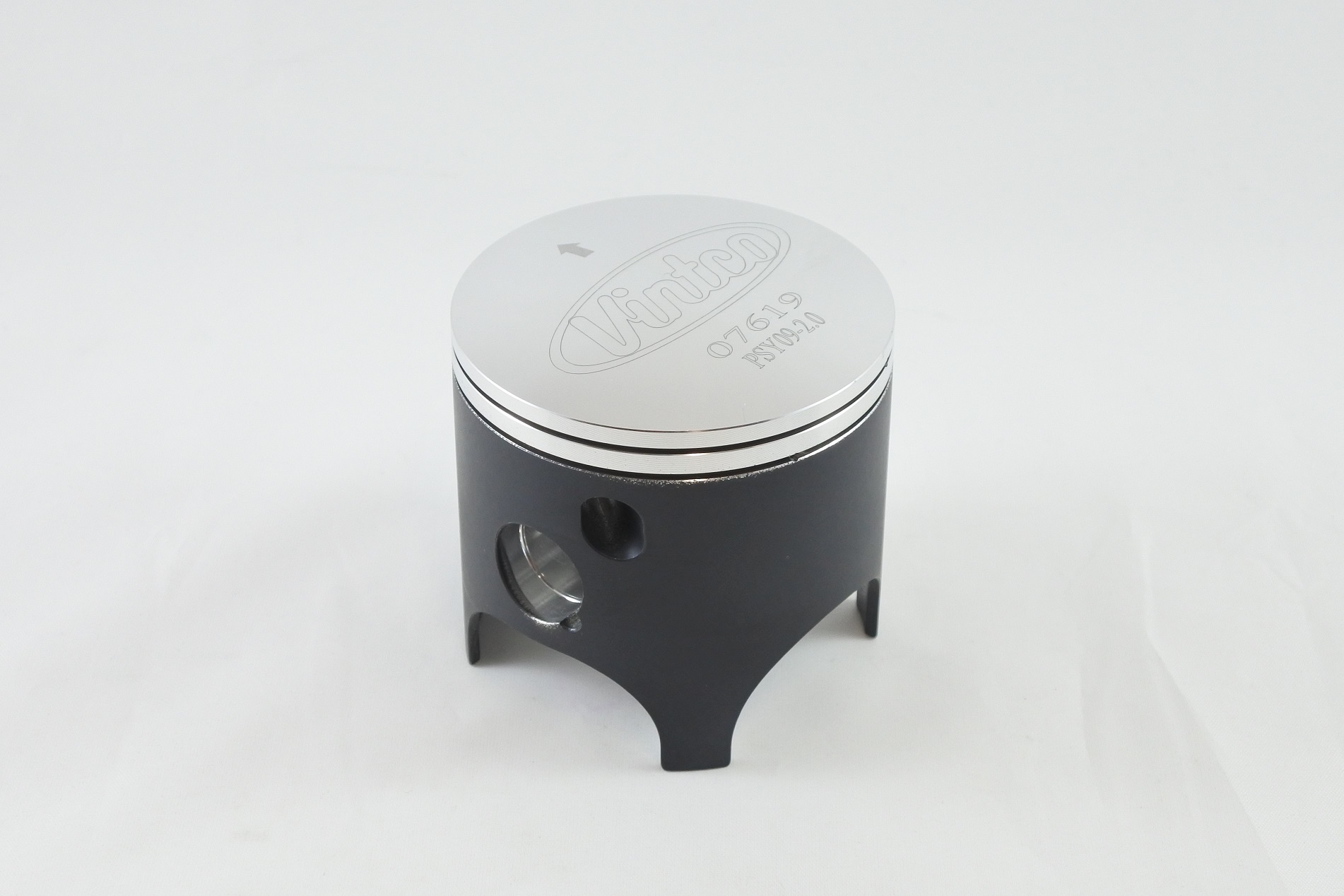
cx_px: 672
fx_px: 1904
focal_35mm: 51
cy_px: 448
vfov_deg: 26.5
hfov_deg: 38.9
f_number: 4.5
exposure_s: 1/125
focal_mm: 18.9
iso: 500
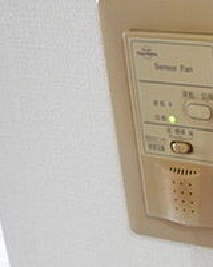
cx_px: 341
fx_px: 591
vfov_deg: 25.1
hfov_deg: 17.8
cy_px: 196
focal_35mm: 75
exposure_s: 1/10
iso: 400
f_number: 2.8
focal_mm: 4.3
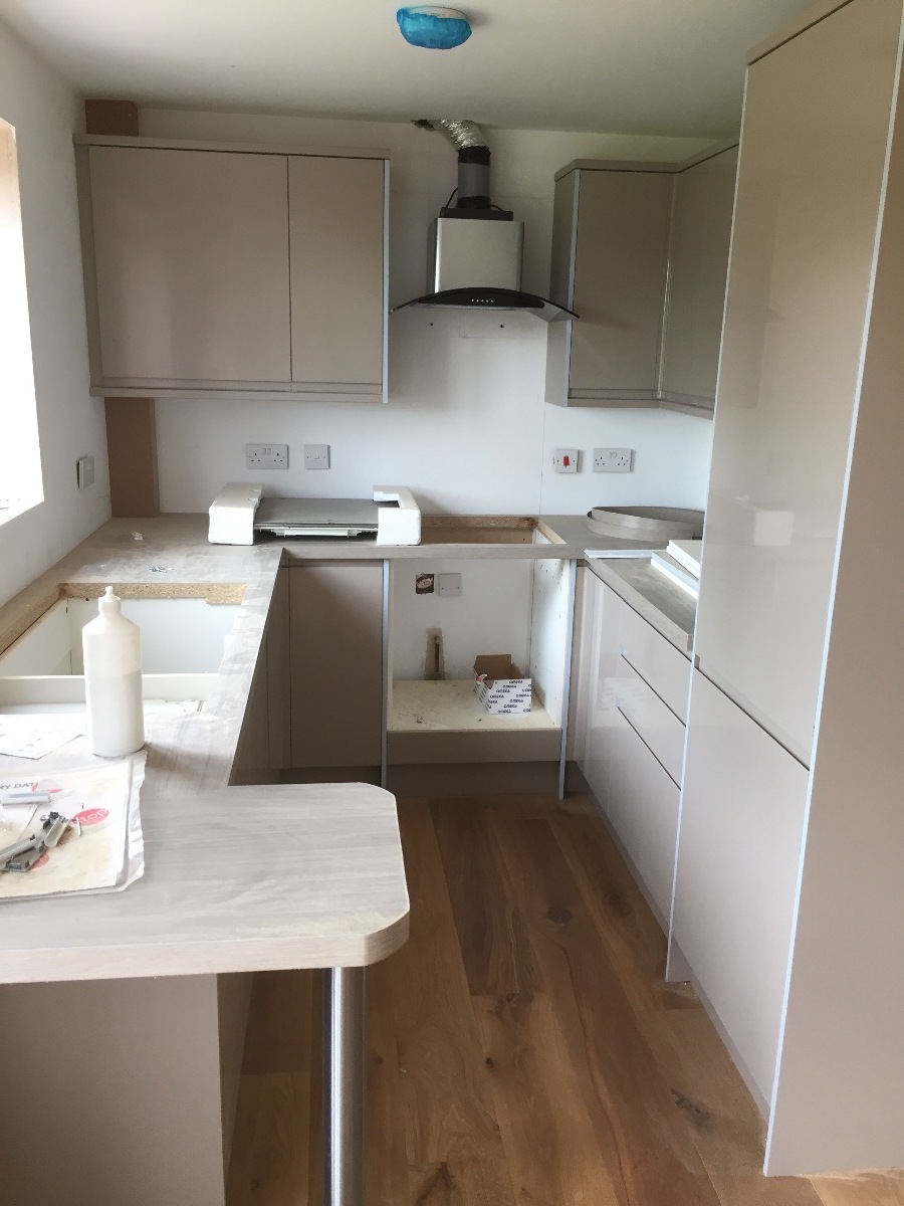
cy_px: 603
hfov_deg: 48.2
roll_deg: -1.5
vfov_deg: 61.7
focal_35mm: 29
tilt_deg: -13.5
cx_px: 452
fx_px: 1010
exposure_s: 1/33
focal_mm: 4.15
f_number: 2.2
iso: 40
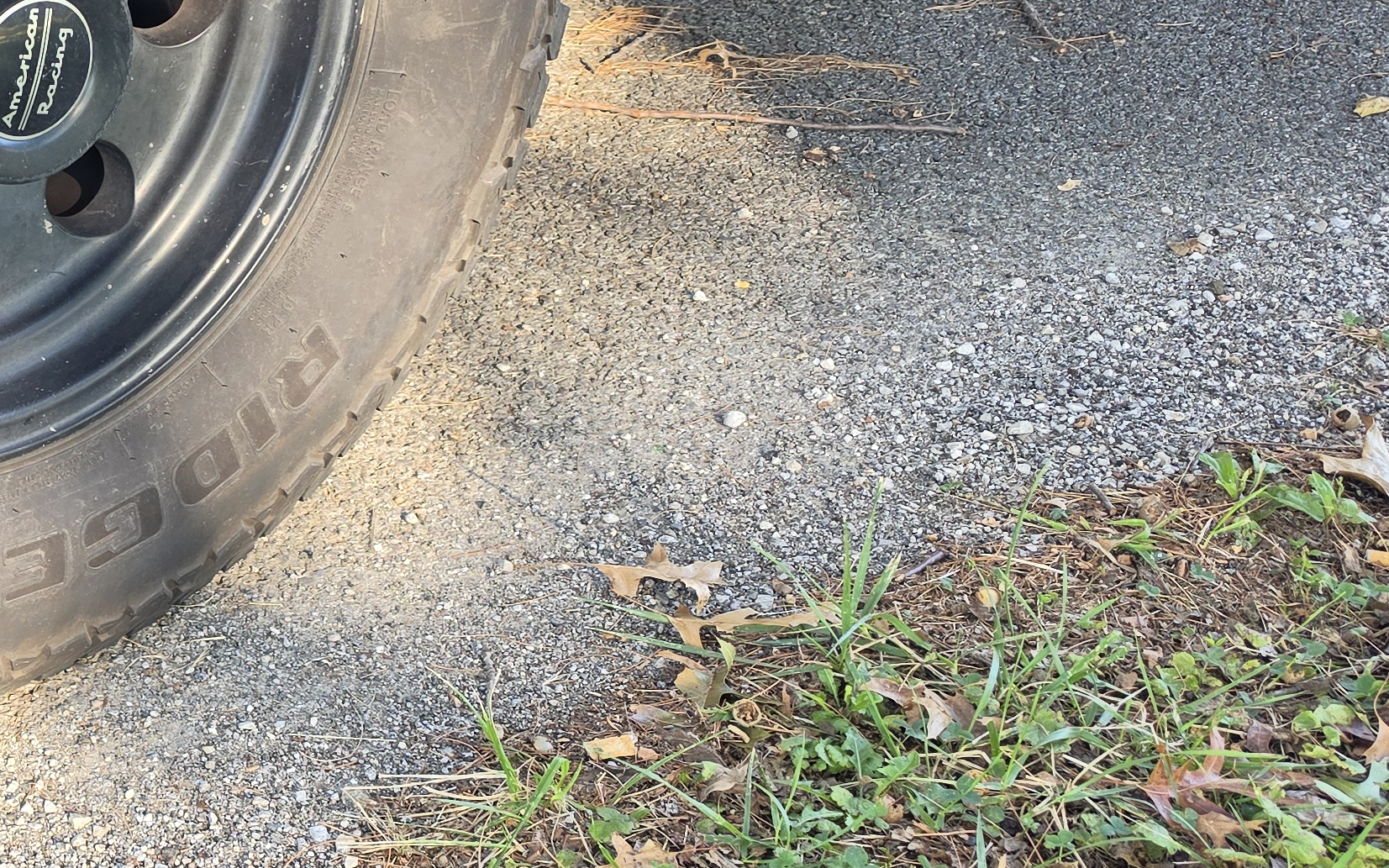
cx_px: -132
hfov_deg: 30.9
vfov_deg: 21.9
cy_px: 303
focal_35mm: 59
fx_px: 2233
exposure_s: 1/180
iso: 50
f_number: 1.4
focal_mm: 6.5
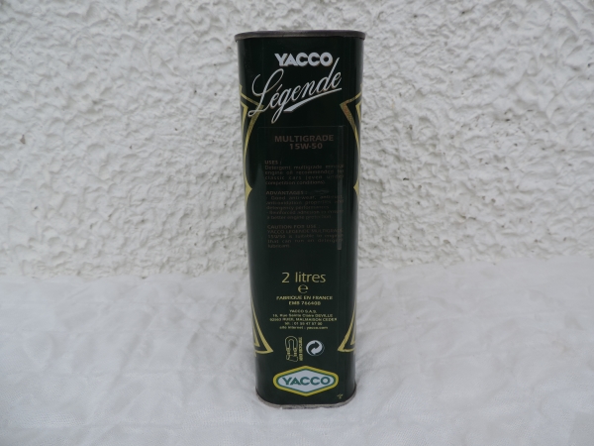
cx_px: 297
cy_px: 223
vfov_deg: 56.8
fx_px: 412
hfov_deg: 71.6
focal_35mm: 24
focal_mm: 4.3
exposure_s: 1/320
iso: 80
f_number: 3
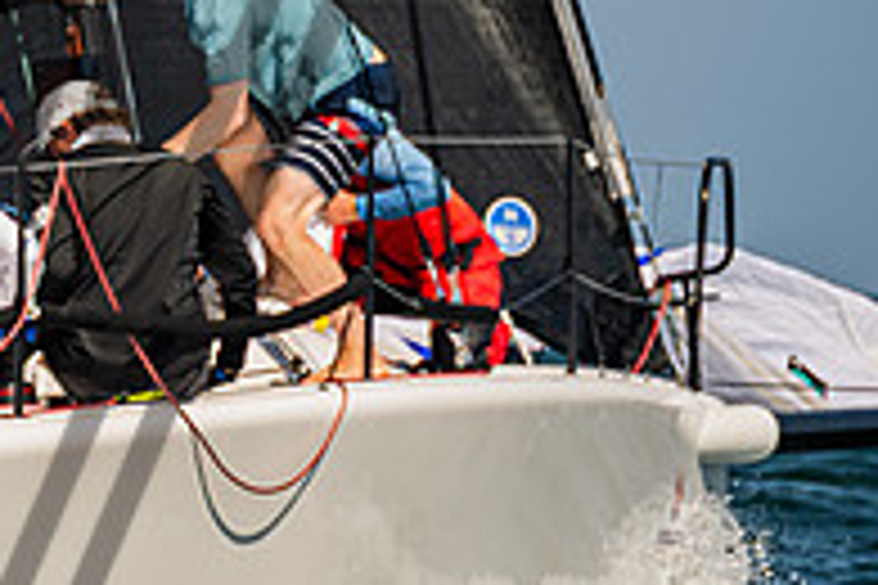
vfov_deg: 1.4
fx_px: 24606
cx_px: -270
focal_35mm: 1009
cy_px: 40
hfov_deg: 2.0
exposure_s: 1/2000
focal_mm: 320
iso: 500
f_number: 8
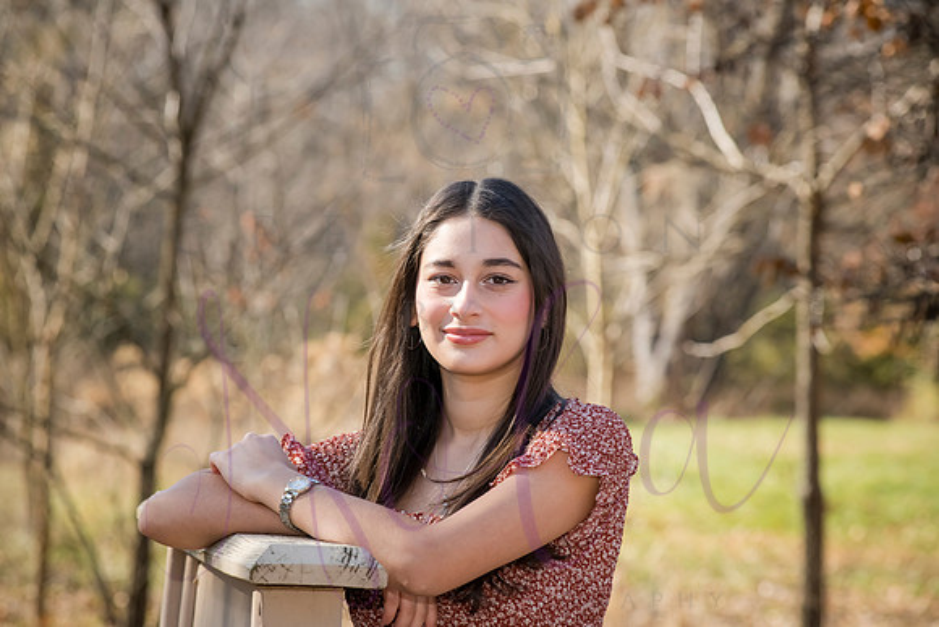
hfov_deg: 15.2
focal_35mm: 135
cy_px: 314
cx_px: 470
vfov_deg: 10.2
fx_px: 3522
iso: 400
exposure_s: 1/500
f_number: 8
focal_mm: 135
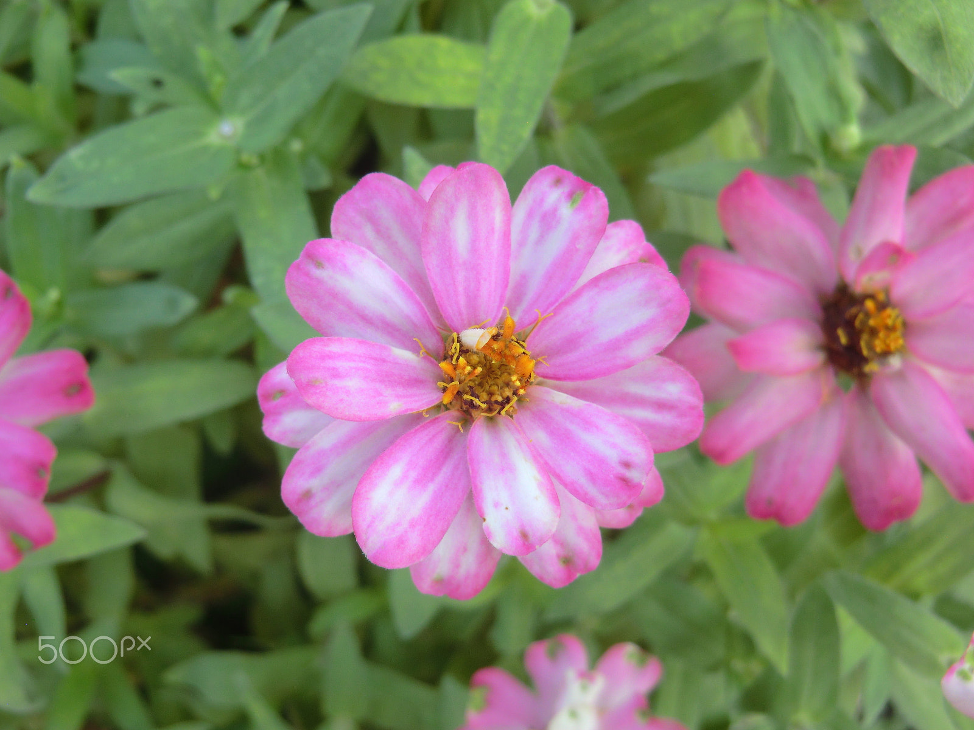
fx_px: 1125
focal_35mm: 40
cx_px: 487
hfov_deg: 46.8
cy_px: 365
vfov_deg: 36.0
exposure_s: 1/80
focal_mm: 7.1
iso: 64
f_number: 3.8
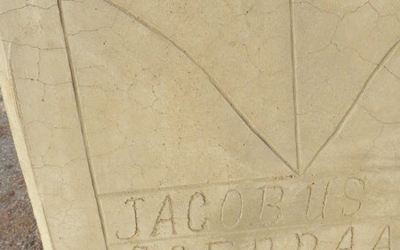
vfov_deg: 25.7
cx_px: 251
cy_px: 214
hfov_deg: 40.8
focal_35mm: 49
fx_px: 534
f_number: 6.3
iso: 200
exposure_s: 1/250
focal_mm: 4.6
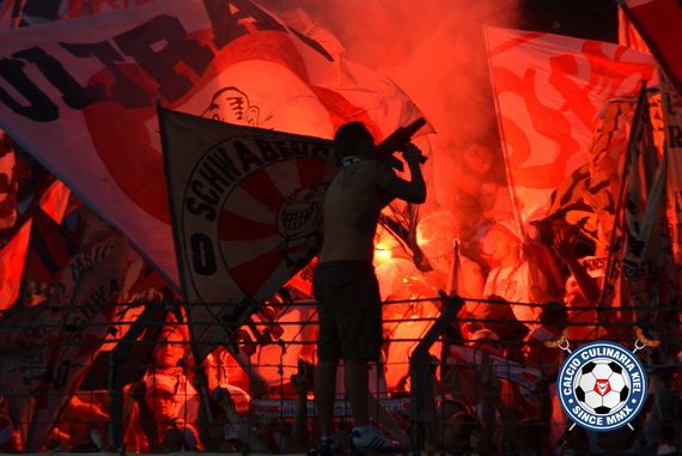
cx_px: 341
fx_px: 5687
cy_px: 228
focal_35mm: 300
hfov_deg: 6.9
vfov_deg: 4.6
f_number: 4
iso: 450
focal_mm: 200
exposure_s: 1/1000
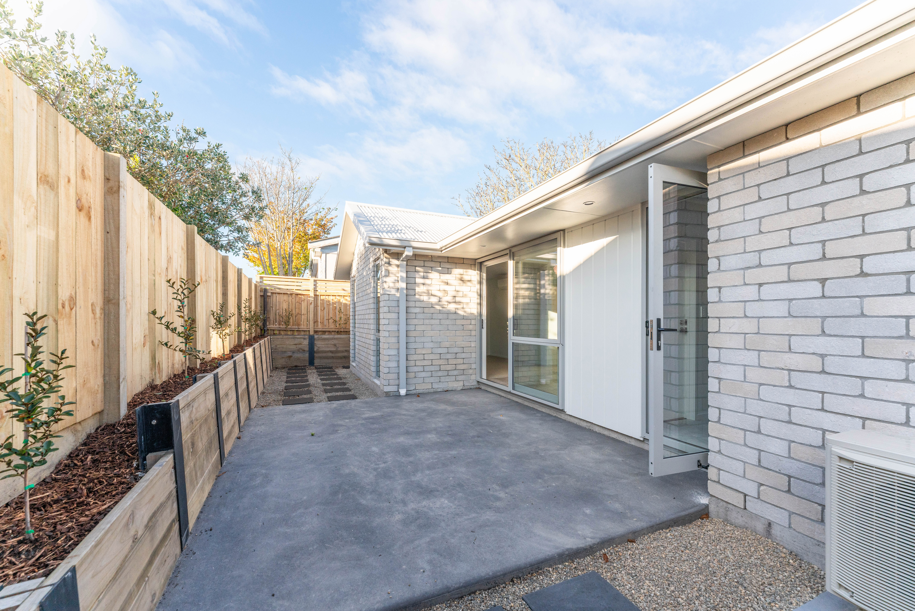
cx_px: 458
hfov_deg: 104.2
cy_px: 306
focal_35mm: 14
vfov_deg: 81.2
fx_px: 356
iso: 640
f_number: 8
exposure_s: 1/400
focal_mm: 14
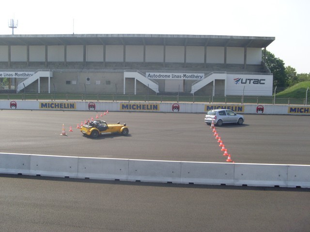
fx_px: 340
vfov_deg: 37.7
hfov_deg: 49.0
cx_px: 155
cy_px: 116
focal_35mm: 38
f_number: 7.7
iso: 80
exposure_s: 1/180
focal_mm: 6.3
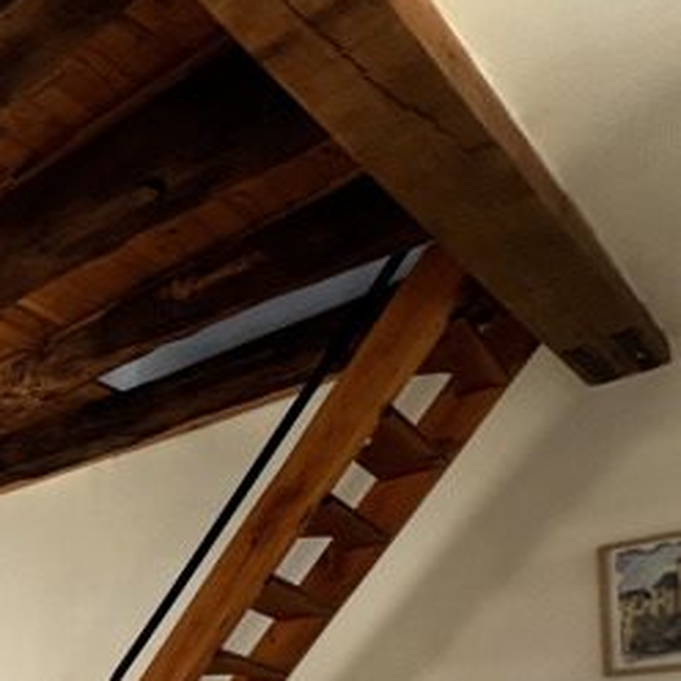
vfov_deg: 36.2
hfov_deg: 30.4
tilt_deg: +0.9
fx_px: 824
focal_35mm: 37
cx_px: -286
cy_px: 794
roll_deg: -1.5
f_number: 1.8
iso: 100
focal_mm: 1.57
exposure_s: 1/99
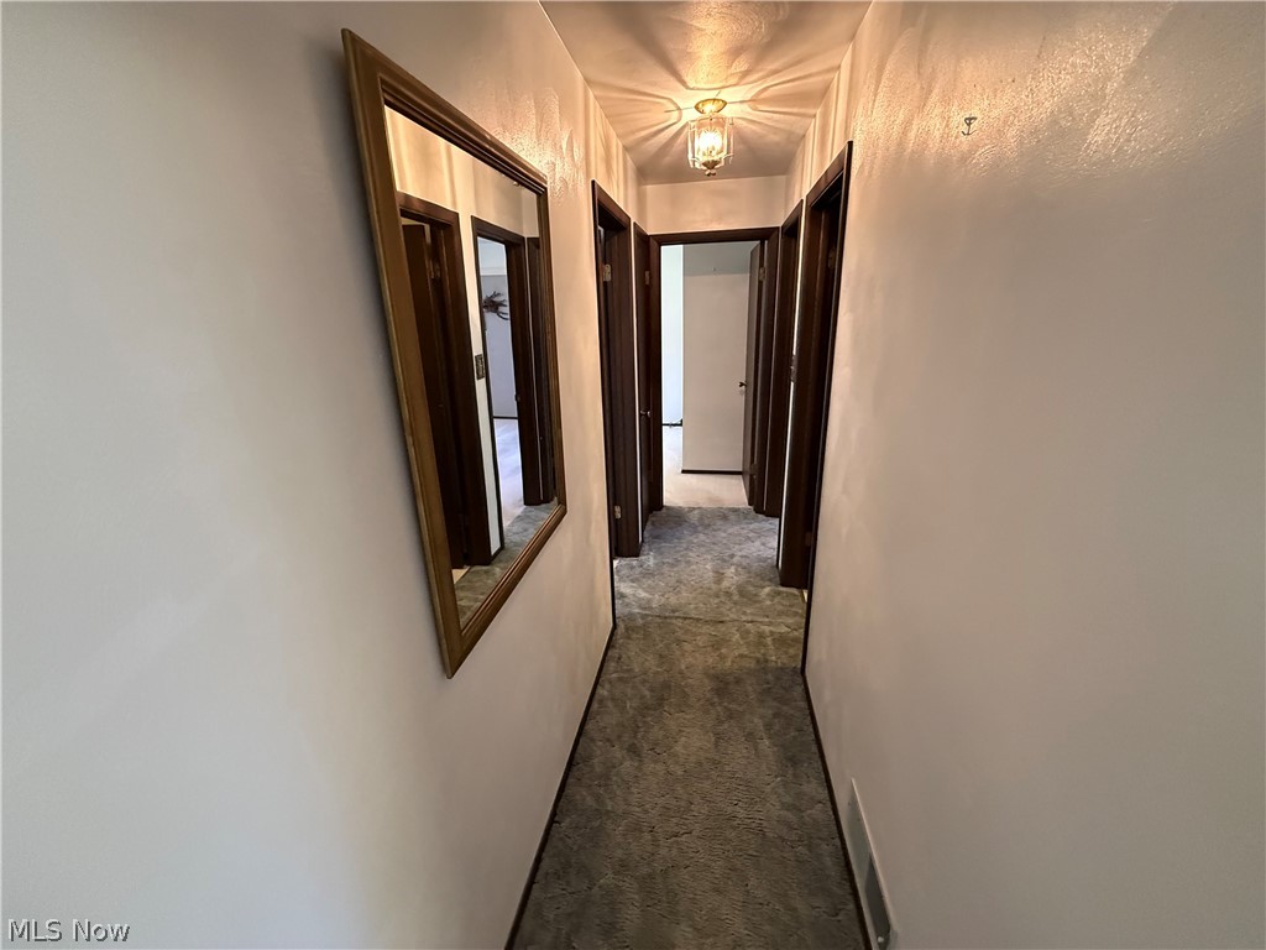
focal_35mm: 14
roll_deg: +2.1
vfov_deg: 85.7
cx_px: 633
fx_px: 512
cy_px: 475
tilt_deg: -17.3
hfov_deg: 102.1
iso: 800
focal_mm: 2.22
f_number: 2.2
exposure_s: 1/60
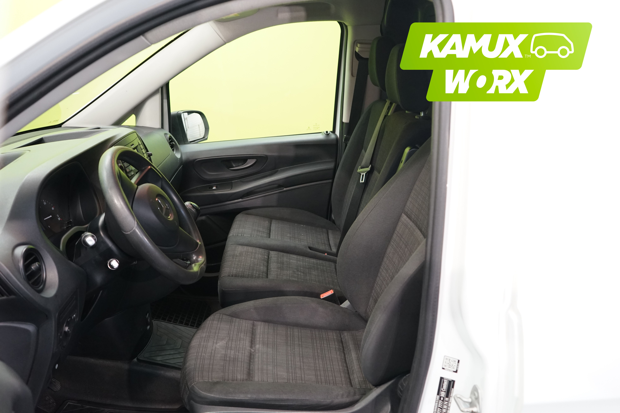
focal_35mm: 31
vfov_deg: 42.3
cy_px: 206
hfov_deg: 60.3
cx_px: 310
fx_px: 534
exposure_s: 1/40
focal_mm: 31
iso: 1600
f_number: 4.5
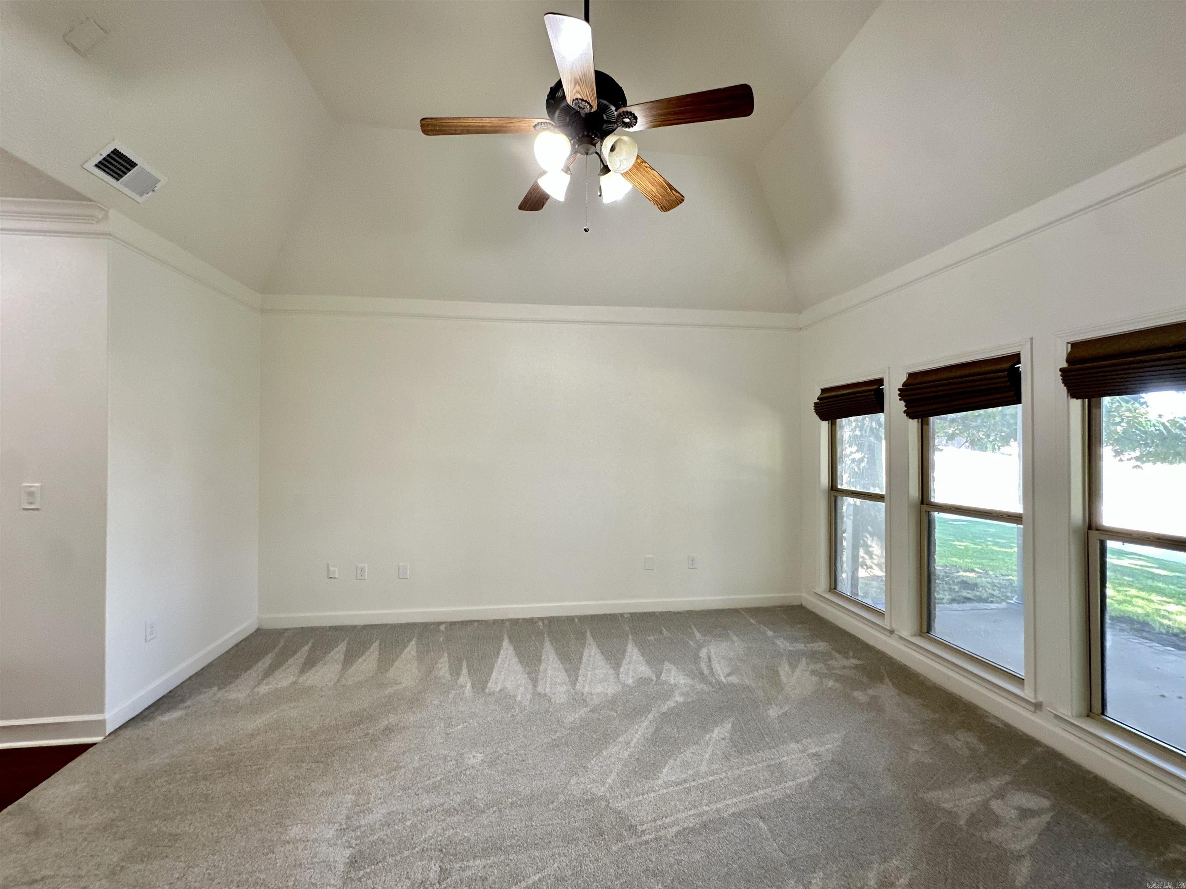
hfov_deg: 102.1
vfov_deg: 85.7
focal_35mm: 14
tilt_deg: +0.8
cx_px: 593
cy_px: 444
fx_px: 480
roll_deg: +0.0
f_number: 2.2
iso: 250
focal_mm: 2.22
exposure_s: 1/60
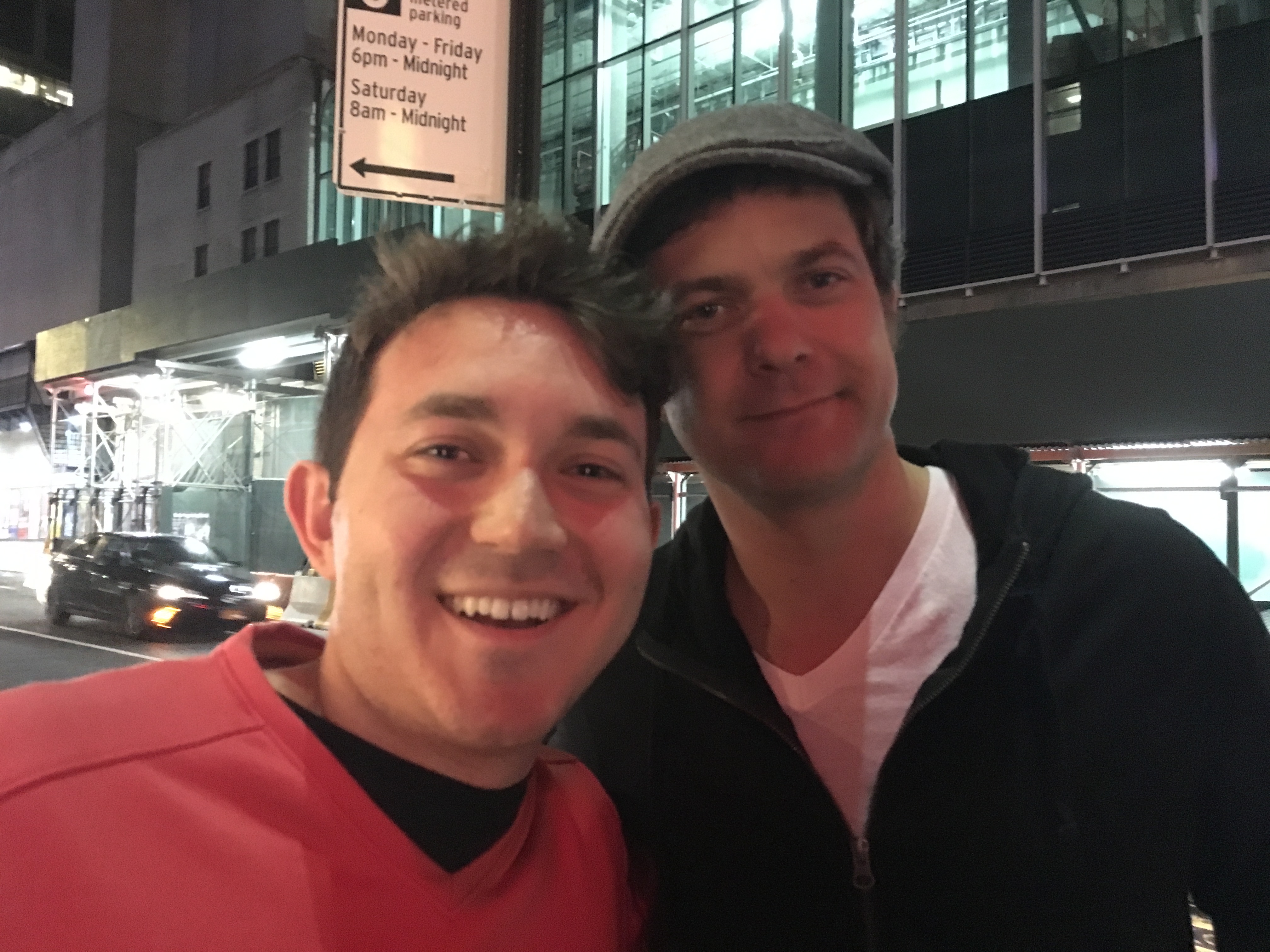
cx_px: 635
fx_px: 1064
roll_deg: -0.6
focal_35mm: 29
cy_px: 476
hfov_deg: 61.7
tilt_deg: +3.5
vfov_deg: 48.2
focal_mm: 4.15
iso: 1000
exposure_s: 1/15
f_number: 2.2
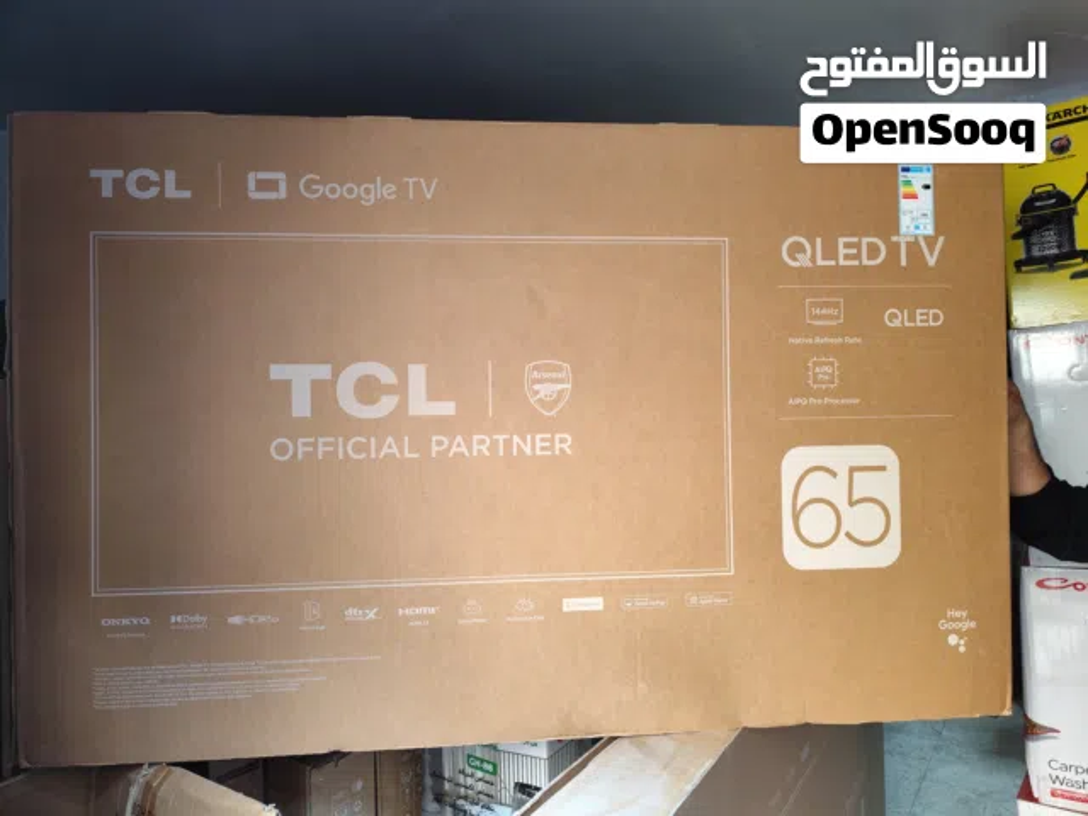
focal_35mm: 23
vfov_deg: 58.9
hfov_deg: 73.9
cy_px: 408
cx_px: 544
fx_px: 723
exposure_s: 1/100
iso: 800
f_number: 1.65
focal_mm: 6.14
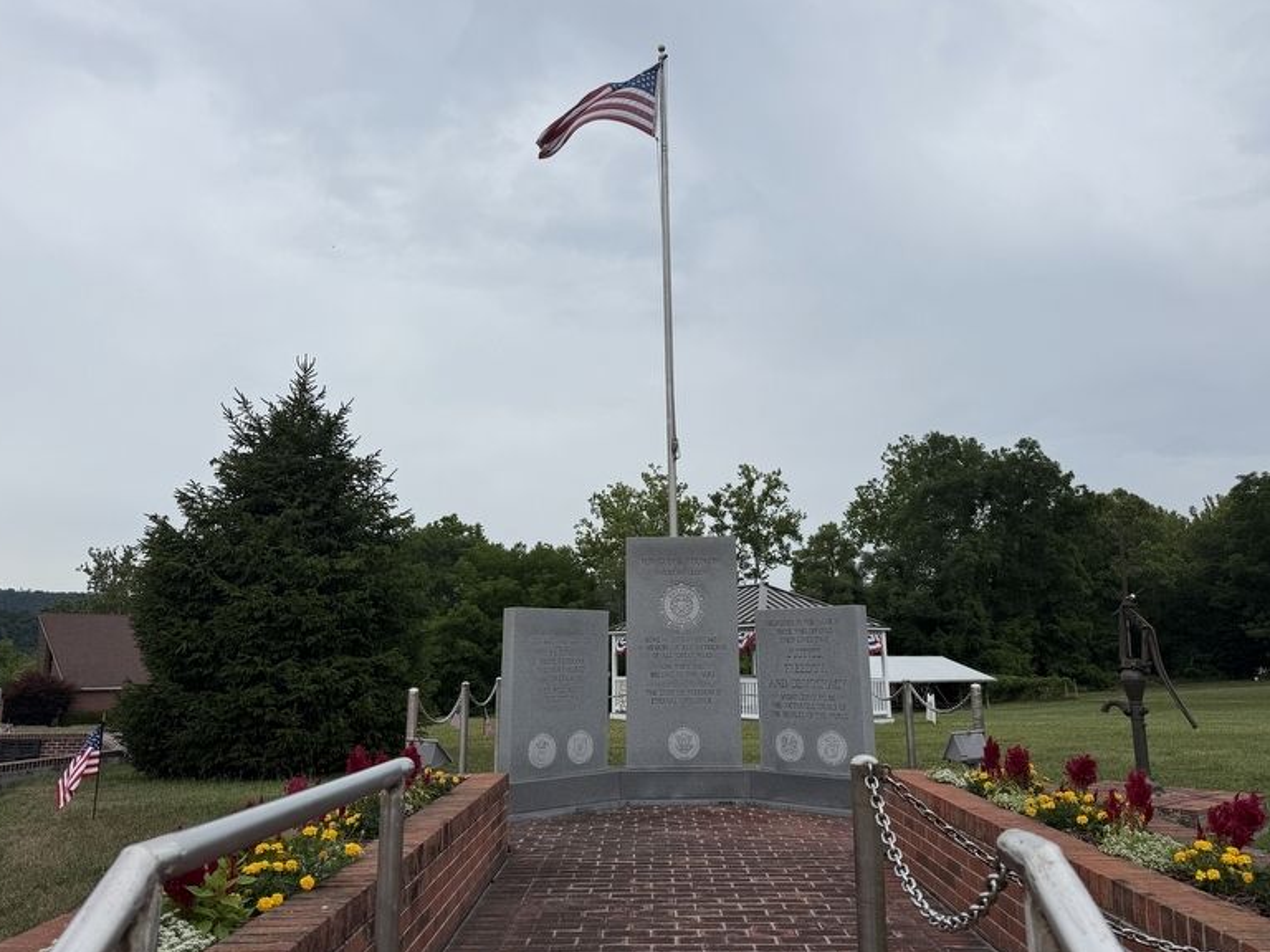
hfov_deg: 69.4
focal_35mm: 25
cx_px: 637
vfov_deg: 54.9
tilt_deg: +11.9
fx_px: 917
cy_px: 464
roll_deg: +1.0
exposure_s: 1/1901
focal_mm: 6.76
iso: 80
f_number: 1.78
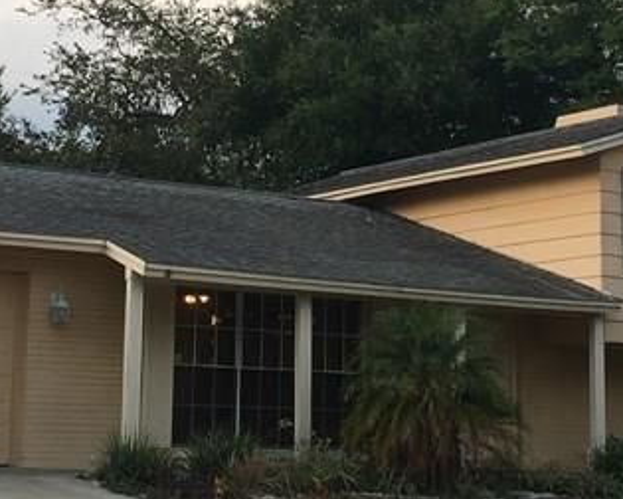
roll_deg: -1.5
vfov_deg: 16.7
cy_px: 150
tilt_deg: +10.8
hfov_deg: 20.8
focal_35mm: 92
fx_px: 1696
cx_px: 265
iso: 25
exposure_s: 1/288
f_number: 2.2
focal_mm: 4.15
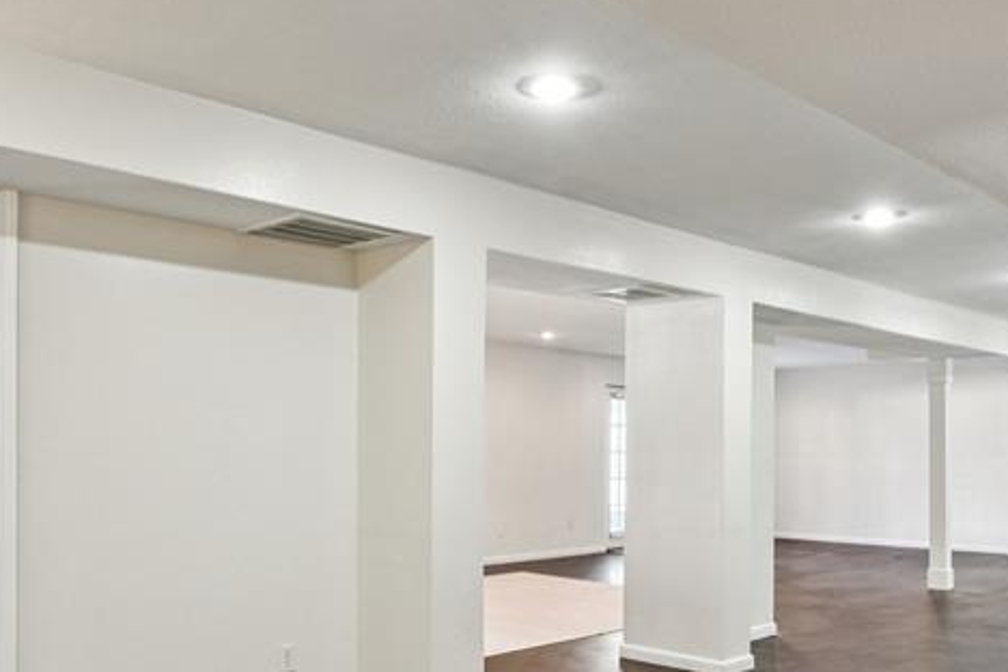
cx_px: 541
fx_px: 986
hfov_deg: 54.1
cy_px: 446
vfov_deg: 37.2
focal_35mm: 35
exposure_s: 1.6
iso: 100
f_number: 13
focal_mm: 16.1
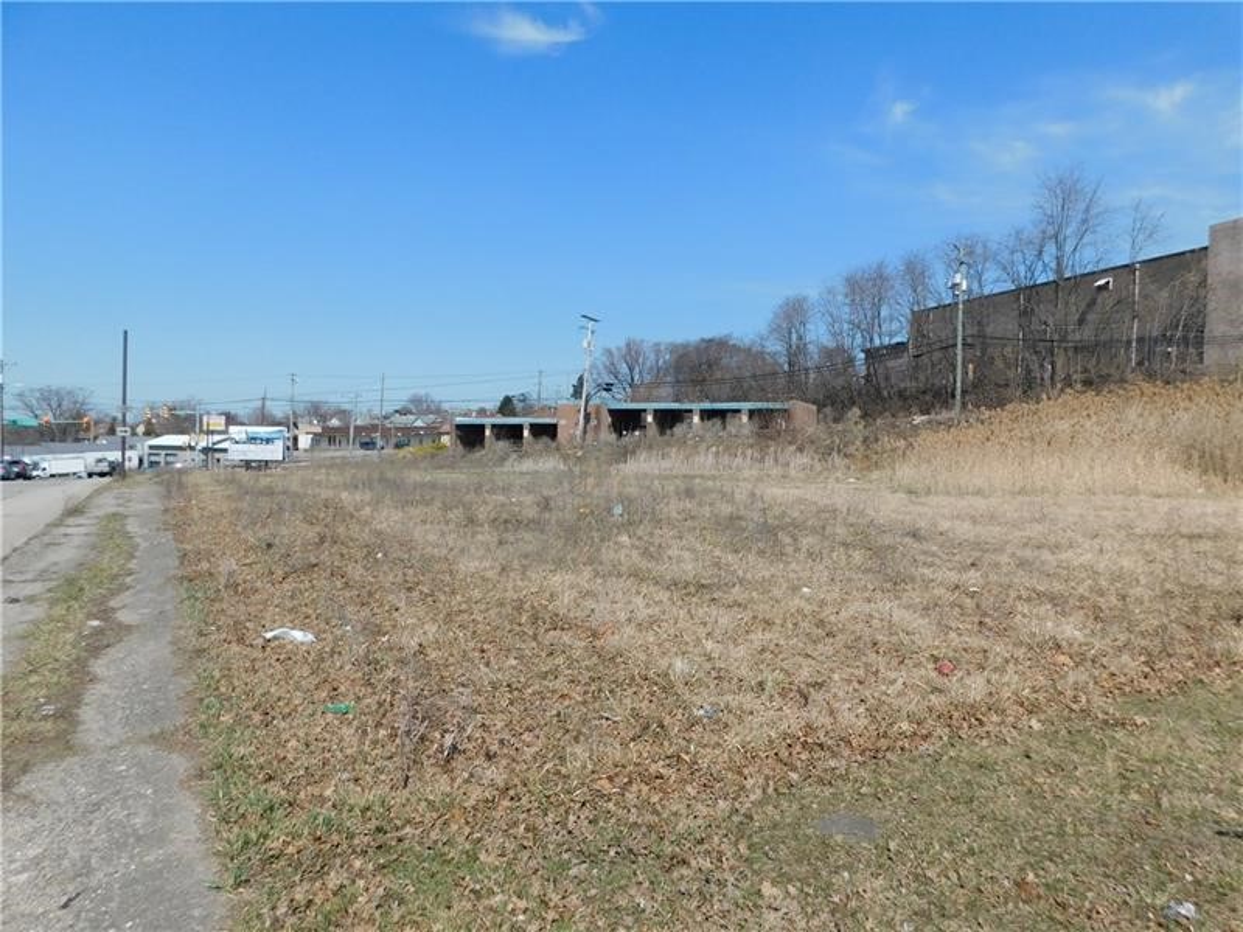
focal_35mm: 24
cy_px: 466
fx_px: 862
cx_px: 622
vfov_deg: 56.8
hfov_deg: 71.6
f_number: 6
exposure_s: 1/640
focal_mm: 4.1
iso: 125
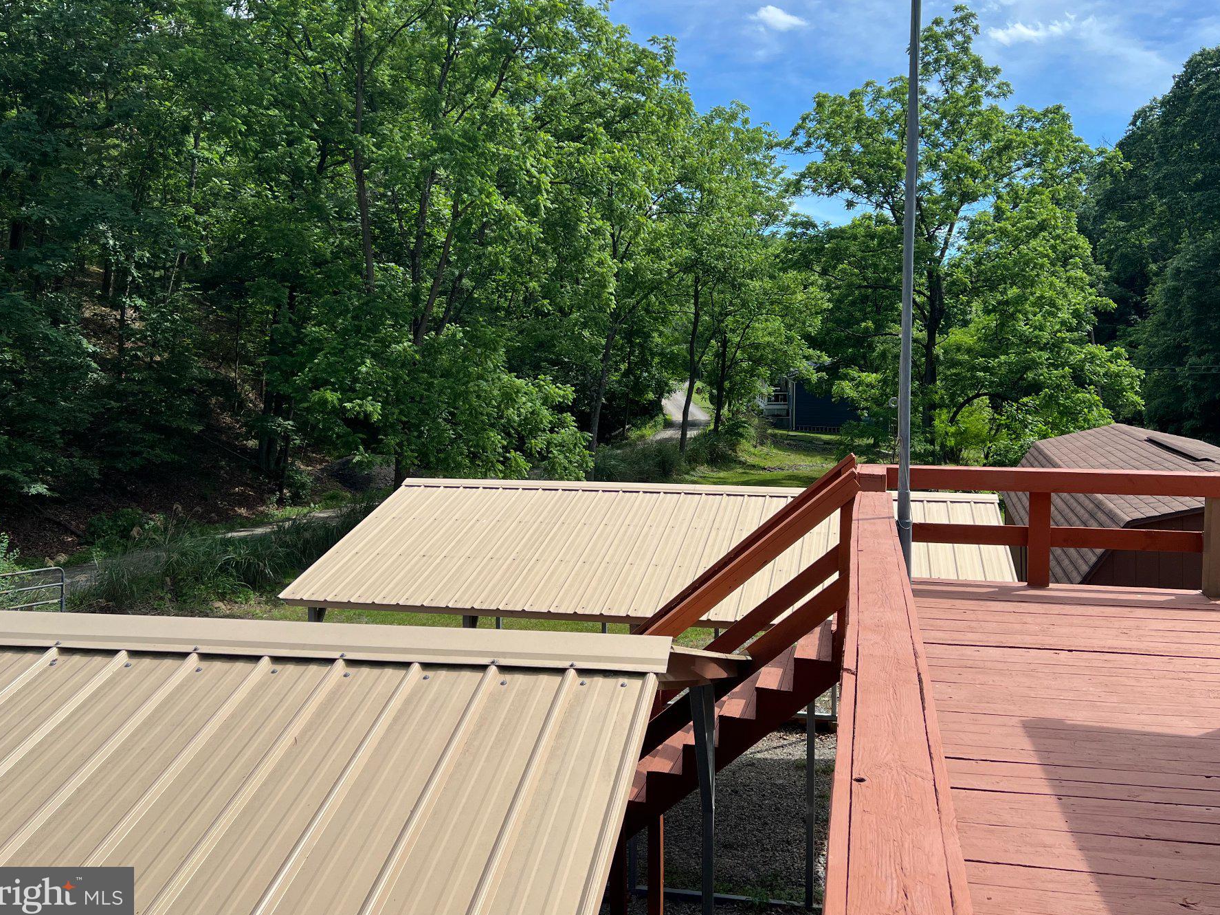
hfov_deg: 59.9
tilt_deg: -2.4
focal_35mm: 30
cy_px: 395
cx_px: 666
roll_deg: +0.2
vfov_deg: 46.7
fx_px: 1057
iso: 50
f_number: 1.5
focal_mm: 5.7
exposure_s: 1/2632
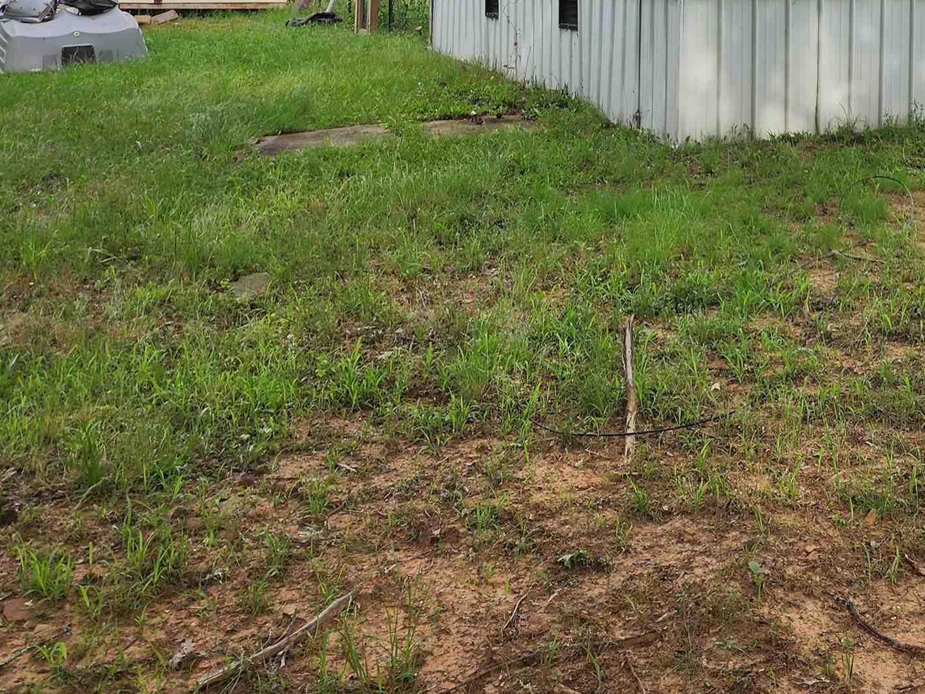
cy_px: -56
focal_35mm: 50
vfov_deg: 26.9
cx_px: 884
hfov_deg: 35.2
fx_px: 1336
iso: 12
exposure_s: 1/264
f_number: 1.8
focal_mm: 6.4
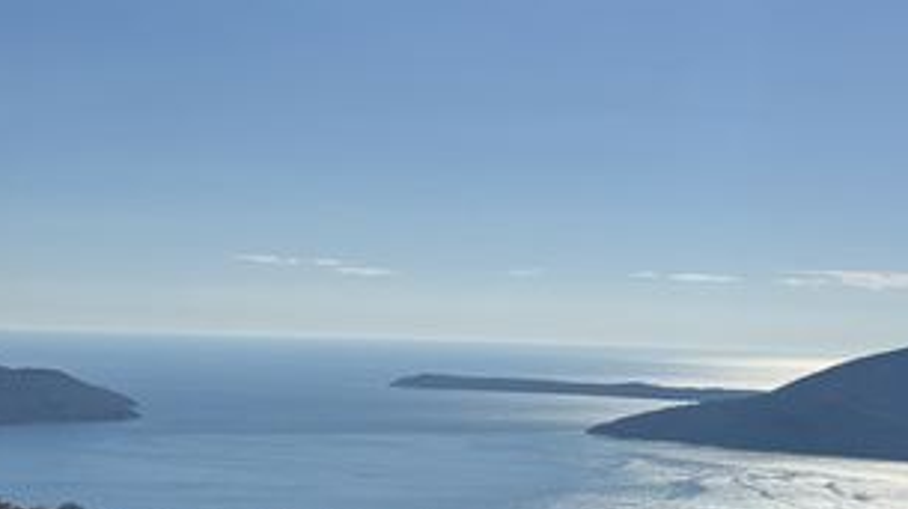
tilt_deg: +0.8
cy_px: 298
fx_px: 1636
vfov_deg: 17.7
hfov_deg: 31.0
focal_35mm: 68
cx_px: 402
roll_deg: -1.9
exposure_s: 1/20000
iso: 100
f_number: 1.78
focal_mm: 6.86
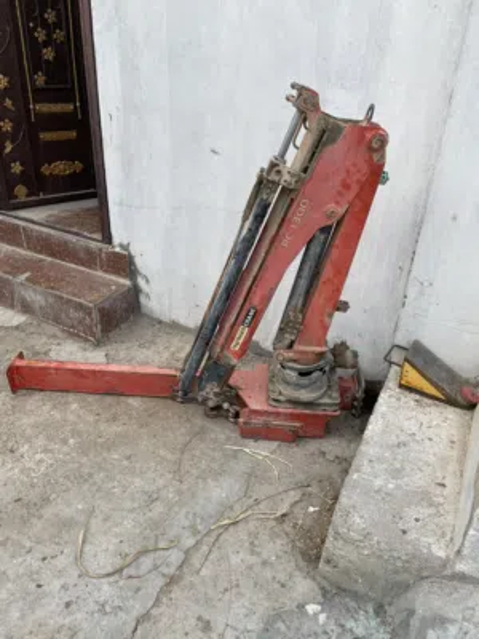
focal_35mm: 26
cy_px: 320
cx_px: 240
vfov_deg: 67.3
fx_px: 480
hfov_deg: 53.1
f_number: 1.6
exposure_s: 1/739
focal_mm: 4.2
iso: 32
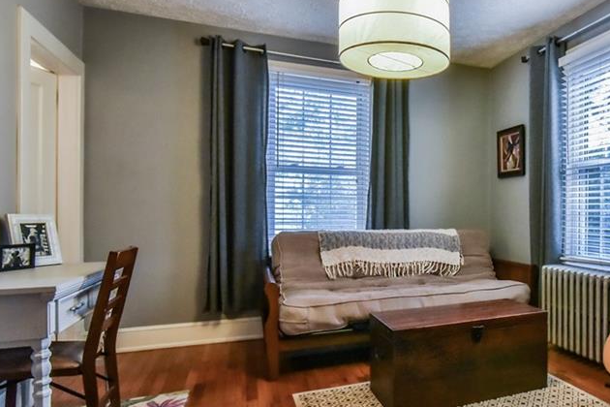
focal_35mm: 26
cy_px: 211
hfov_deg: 64.8
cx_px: 465
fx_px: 441
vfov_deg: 49.5
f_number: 11
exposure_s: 1/125
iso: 4000
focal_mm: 16
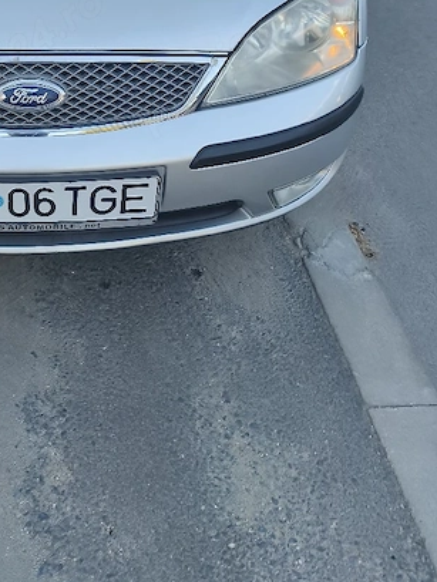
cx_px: 67
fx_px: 757
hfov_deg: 31.1
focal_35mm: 45
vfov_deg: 39.9
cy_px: 94
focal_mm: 6.14
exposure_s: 1/120
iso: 50
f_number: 1.65
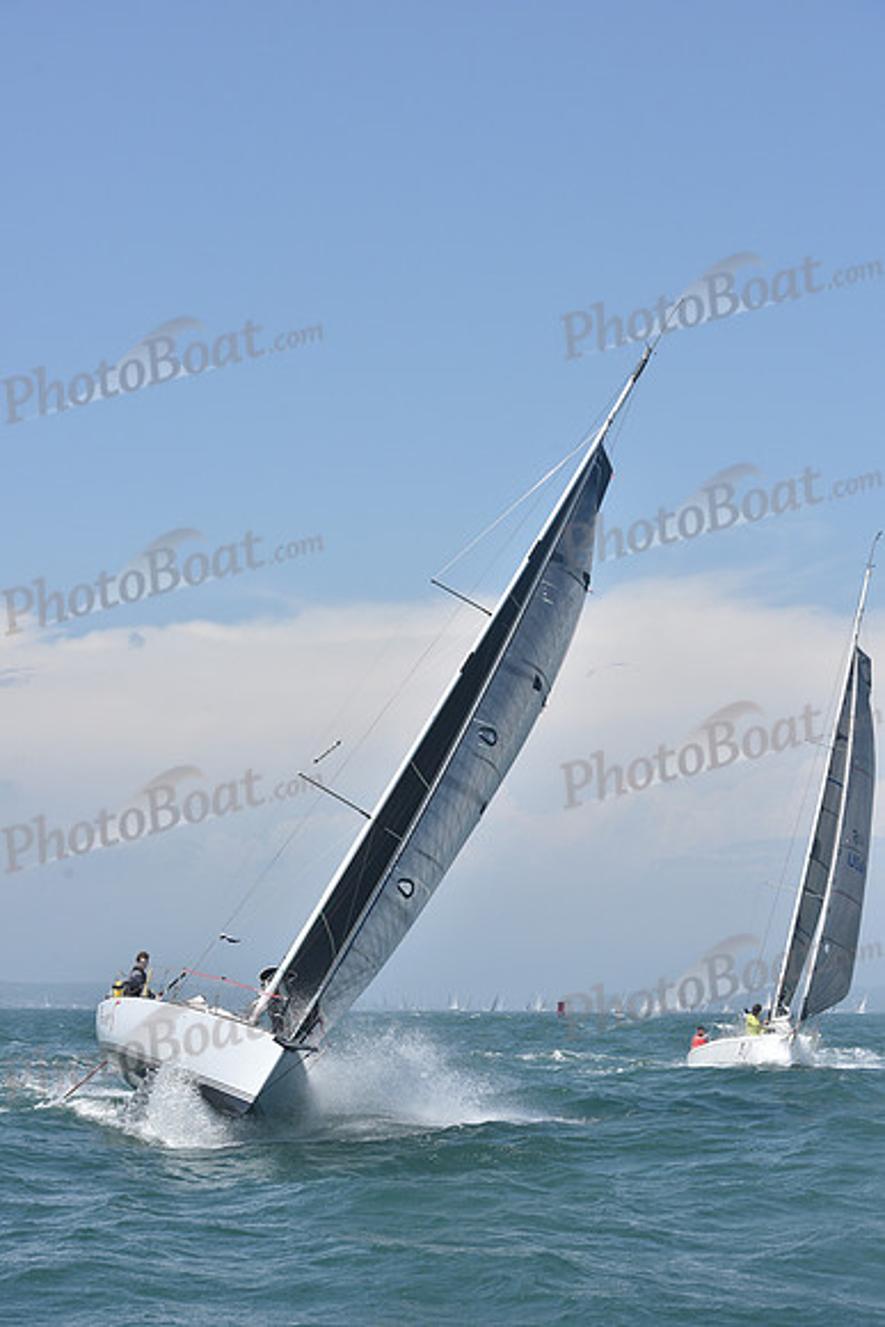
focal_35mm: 70
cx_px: 442
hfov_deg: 19.5
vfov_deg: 28.8
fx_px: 2580
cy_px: 664
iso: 320
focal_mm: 70
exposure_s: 1/1000
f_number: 9
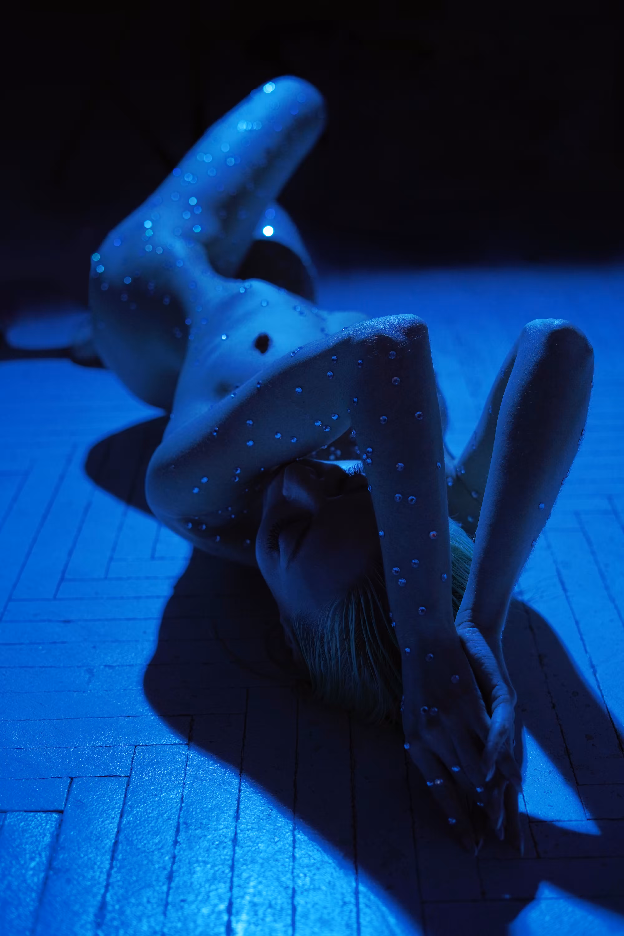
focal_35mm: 50
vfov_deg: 39.6
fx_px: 1300
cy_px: 468
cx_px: 312
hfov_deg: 27.0
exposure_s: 1/250
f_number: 2.8
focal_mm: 50
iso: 320
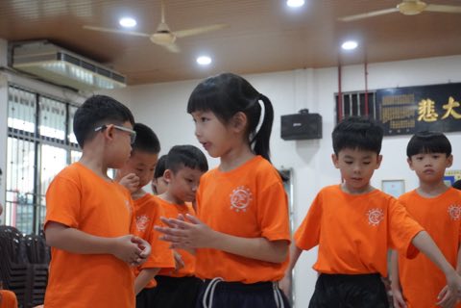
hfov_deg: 28.1
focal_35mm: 72
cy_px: 154
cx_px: 230
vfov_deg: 18.9
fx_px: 922
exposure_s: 1/160
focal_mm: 48
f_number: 5.6
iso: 6400
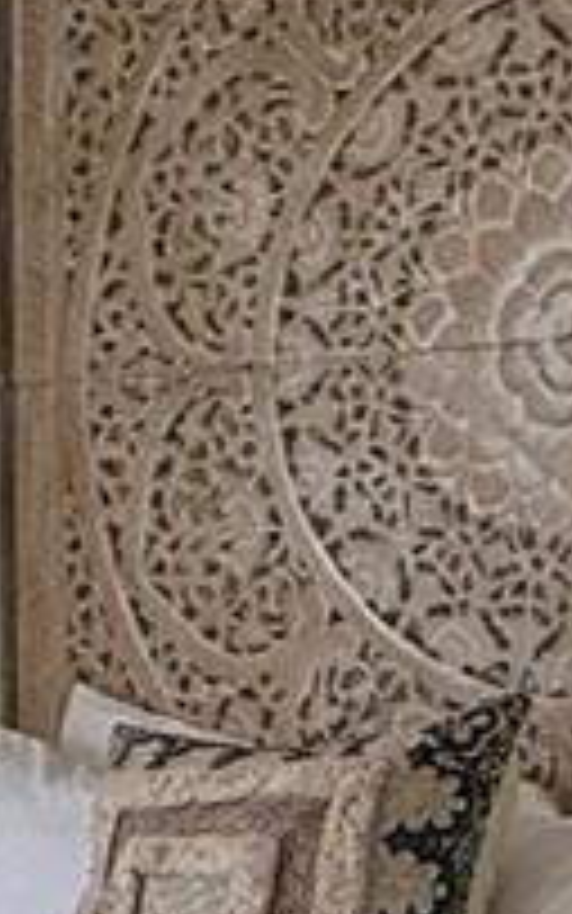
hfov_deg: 8.2
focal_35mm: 117
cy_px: 765
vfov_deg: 17.6
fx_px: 2916
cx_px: -1477
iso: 64
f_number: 2.2
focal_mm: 2.22
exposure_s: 1/124
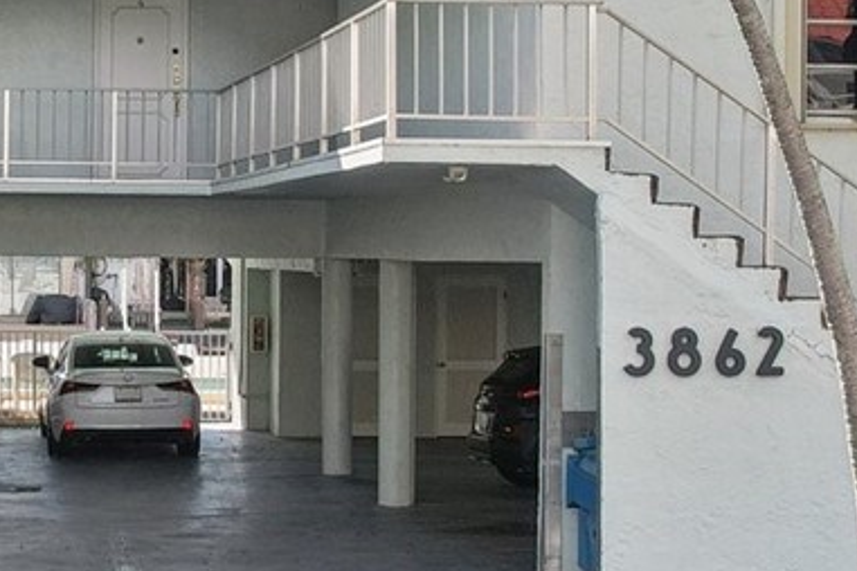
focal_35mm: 98
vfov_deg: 14.0
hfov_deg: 20.2
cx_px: -6
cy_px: 226
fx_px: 2333
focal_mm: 8.38
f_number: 2.8
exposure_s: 1/160
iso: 100
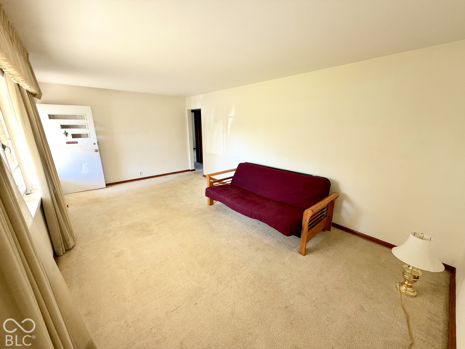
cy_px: 174
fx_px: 188
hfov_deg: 102.1
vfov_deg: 85.7
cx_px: 232
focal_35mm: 14
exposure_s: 1/121
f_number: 2.2
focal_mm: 2.22
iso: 125
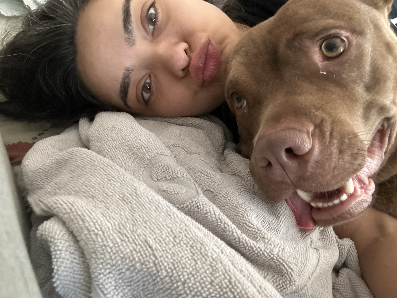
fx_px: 264
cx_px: 198
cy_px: 149
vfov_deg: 58.9
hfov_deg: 73.9
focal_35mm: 23
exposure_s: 1/30
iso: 500
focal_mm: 2.69
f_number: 1.9
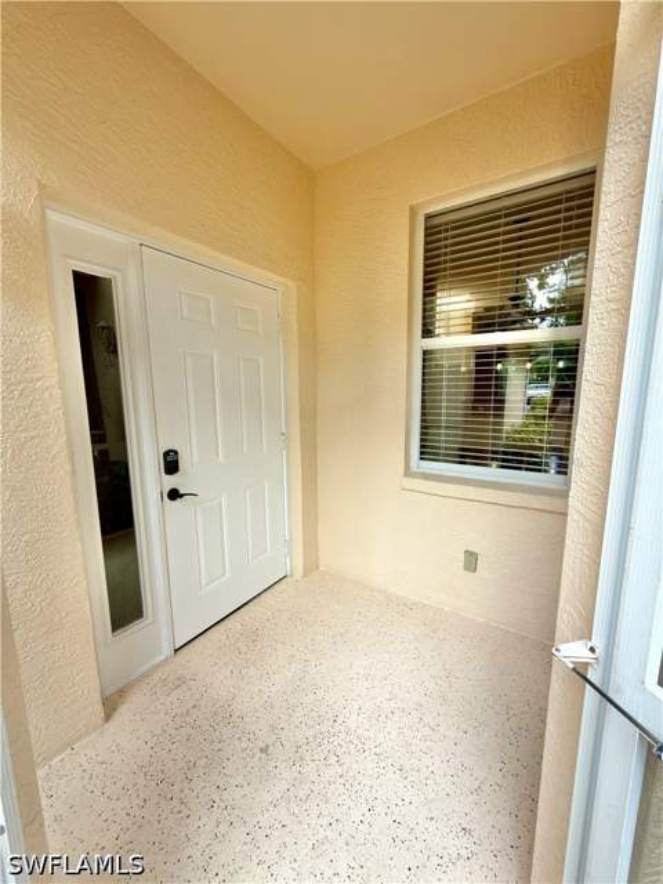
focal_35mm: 14
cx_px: 332
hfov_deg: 85.7
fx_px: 358
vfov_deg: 102.1
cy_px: 442
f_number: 2.2
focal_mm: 2.22
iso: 25
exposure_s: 1/121
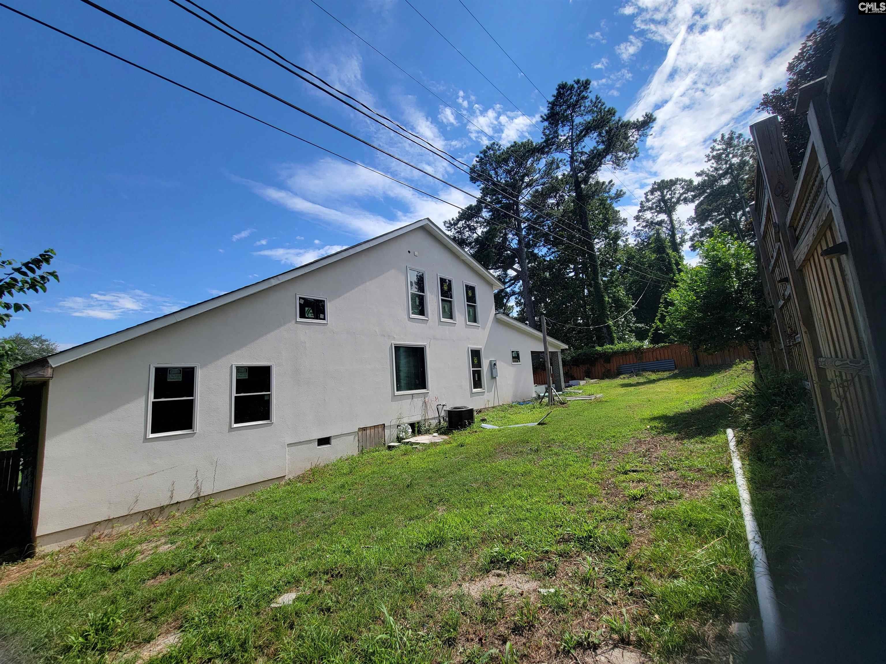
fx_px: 333
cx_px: 443
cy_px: 332
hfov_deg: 106.2
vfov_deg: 89.9
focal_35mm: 13
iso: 50
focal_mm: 2.2
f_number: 2.2
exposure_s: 1/1387
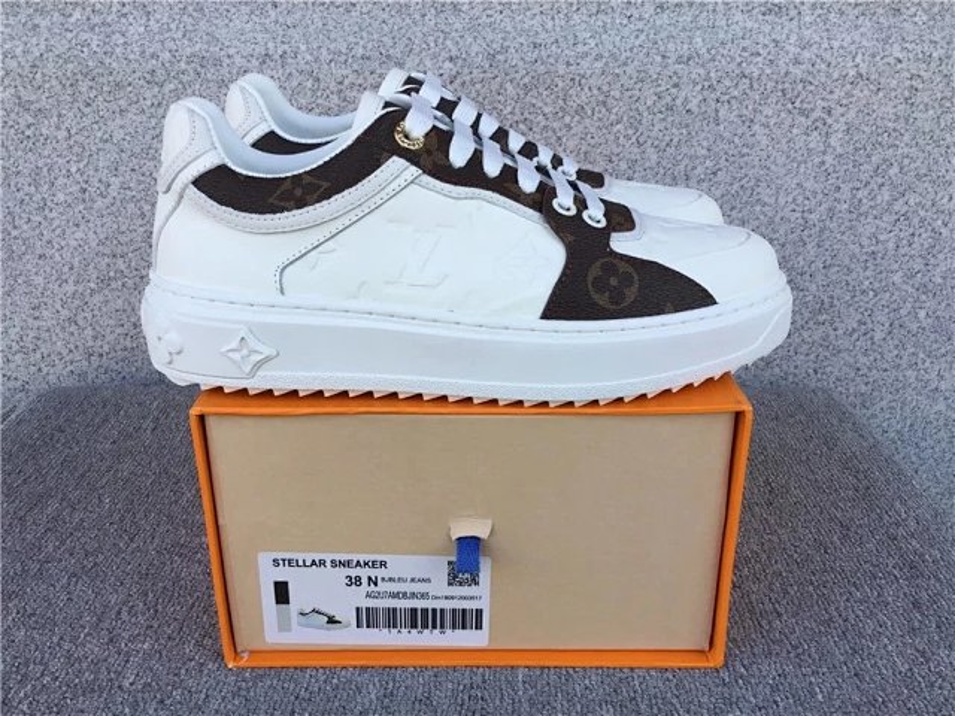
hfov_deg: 58.4
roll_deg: +0.8
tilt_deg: -22.1
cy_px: 358
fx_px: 855
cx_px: 478
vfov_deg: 45.4
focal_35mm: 31
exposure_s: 1/194
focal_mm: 3.3
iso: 25
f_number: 2.4
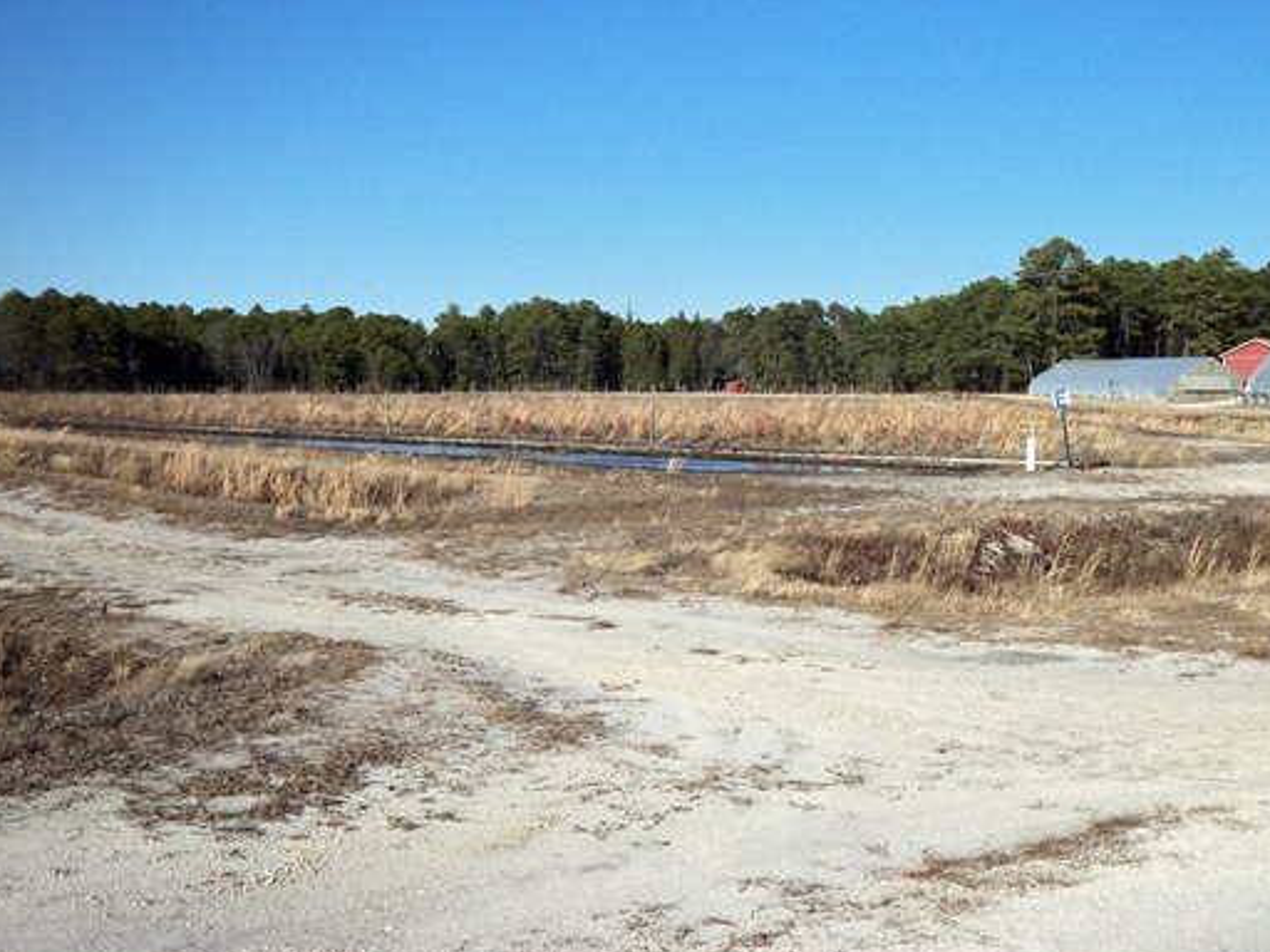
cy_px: 426
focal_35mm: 42
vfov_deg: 34.3
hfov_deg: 44.7
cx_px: 692
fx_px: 1541
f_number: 8.8
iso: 80
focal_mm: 5.7
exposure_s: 1/250
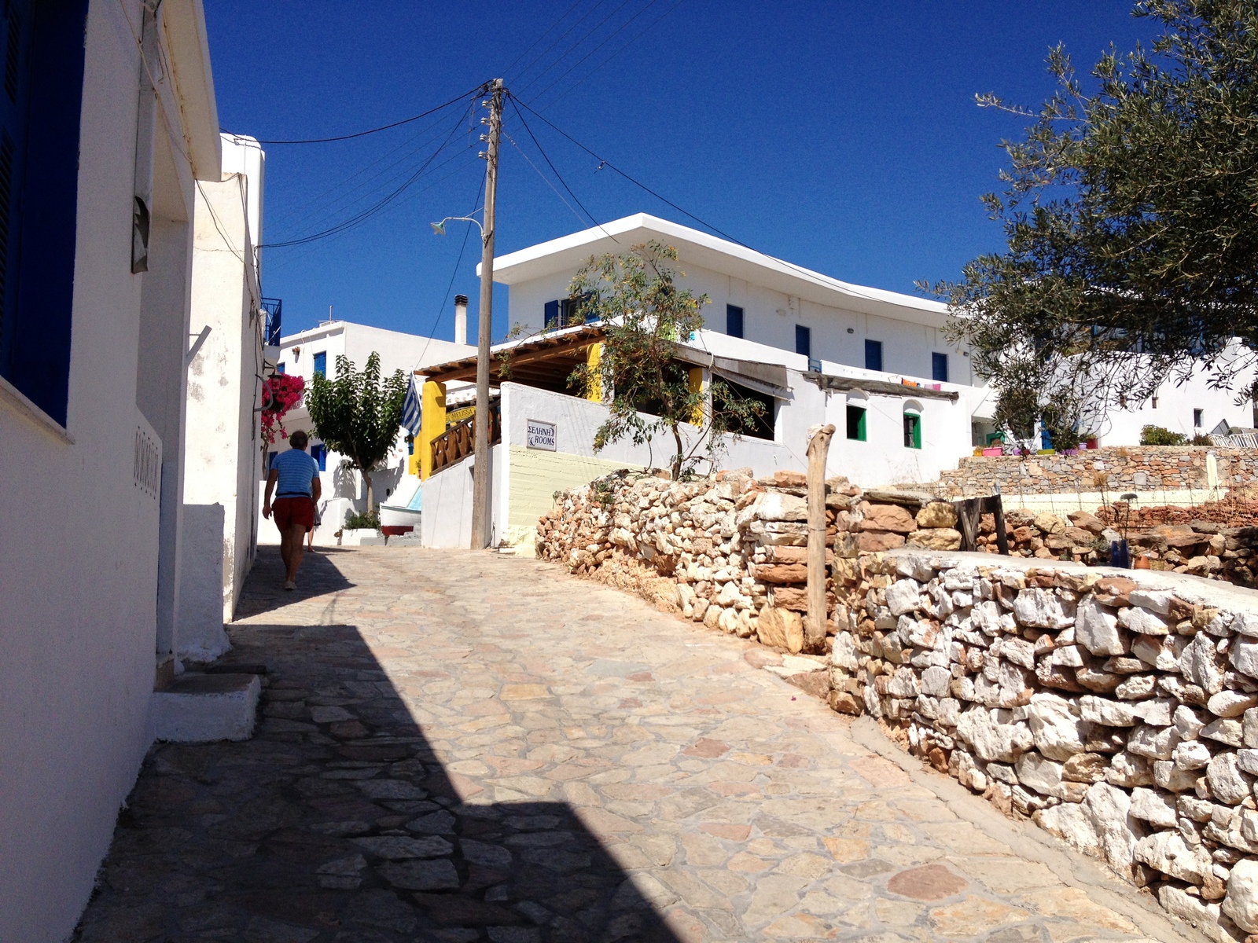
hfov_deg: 52.6
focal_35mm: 35
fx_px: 1272
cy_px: 472
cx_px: 629
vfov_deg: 40.7
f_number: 2.4
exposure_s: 1/3460
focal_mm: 4.28
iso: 50
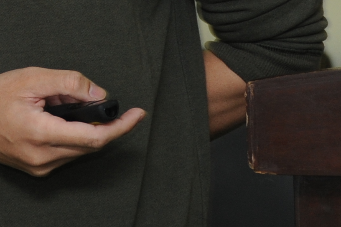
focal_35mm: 480
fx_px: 4544
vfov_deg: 2.8
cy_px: -219
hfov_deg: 4.3
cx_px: -18
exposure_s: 1/80
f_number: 5.3
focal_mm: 92
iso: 800
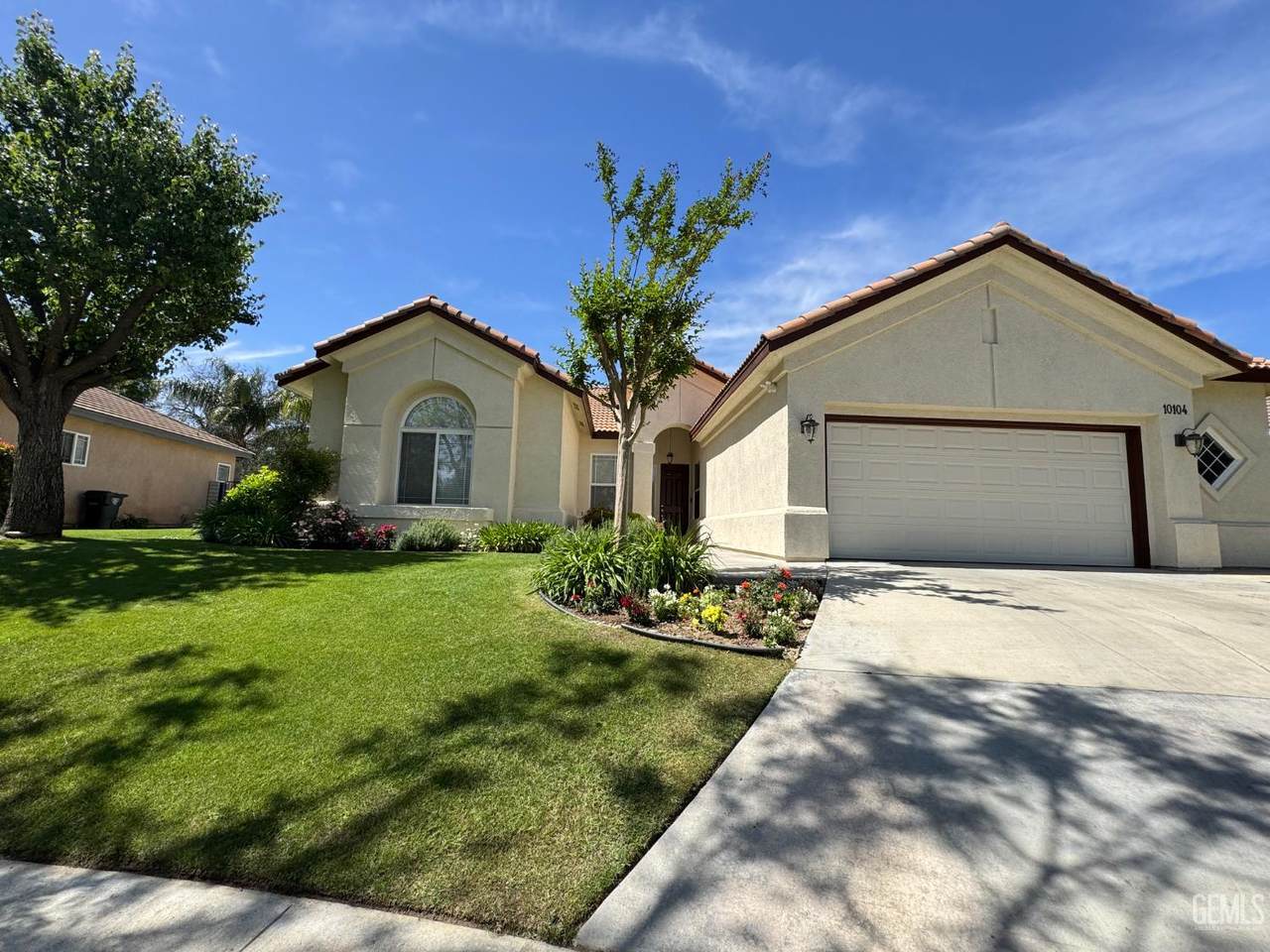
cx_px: 635
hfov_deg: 102.1
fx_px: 514
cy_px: 476
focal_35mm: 14
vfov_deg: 85.7
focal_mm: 2.22
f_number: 2.2
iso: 50
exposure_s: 1/1236
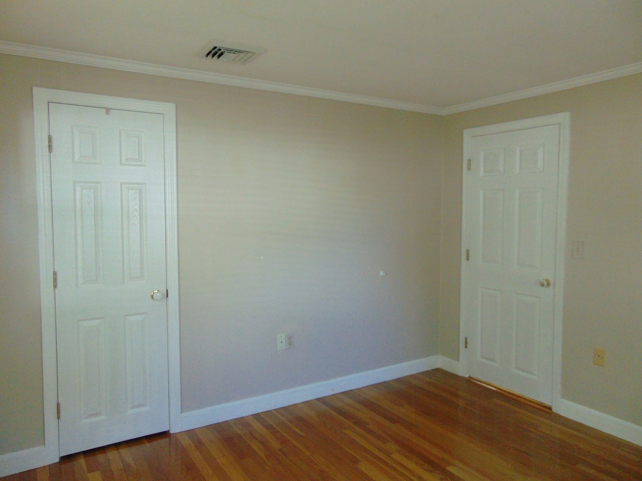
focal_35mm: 25
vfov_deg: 54.9
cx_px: 321
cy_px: 240
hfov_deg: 69.4
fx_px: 464
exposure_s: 1/30
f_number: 3
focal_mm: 4.5
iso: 250
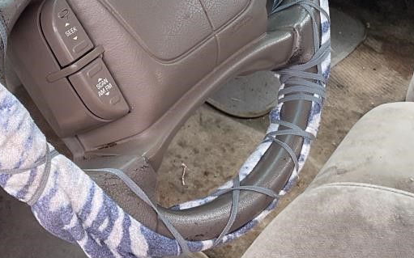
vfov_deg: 16.5
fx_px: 868
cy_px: -19
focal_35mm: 77
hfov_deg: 26.4
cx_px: 97
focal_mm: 3
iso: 16
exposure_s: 1/225
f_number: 1.8
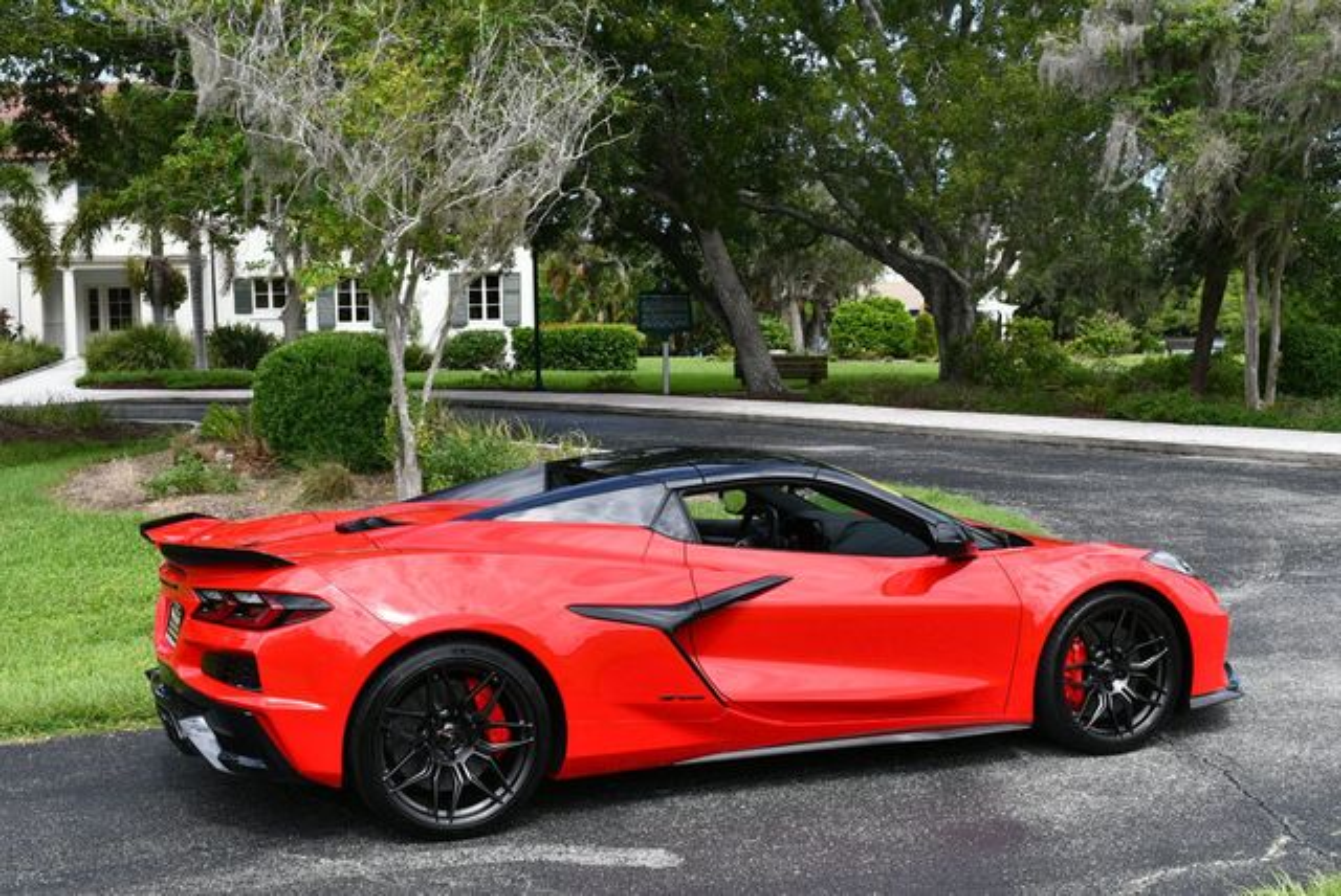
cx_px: 670
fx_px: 1790
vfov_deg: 28.1
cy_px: 448
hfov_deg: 41.1
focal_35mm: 48
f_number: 8
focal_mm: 24
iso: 160
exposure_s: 1/250
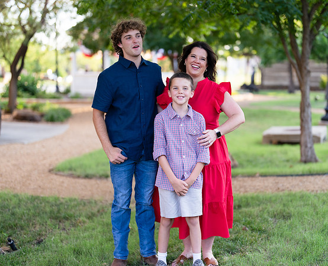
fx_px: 593
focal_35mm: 61
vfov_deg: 25.3
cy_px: 135
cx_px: 194
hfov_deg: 30.8
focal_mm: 50
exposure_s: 1/1000
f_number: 1.2
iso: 200
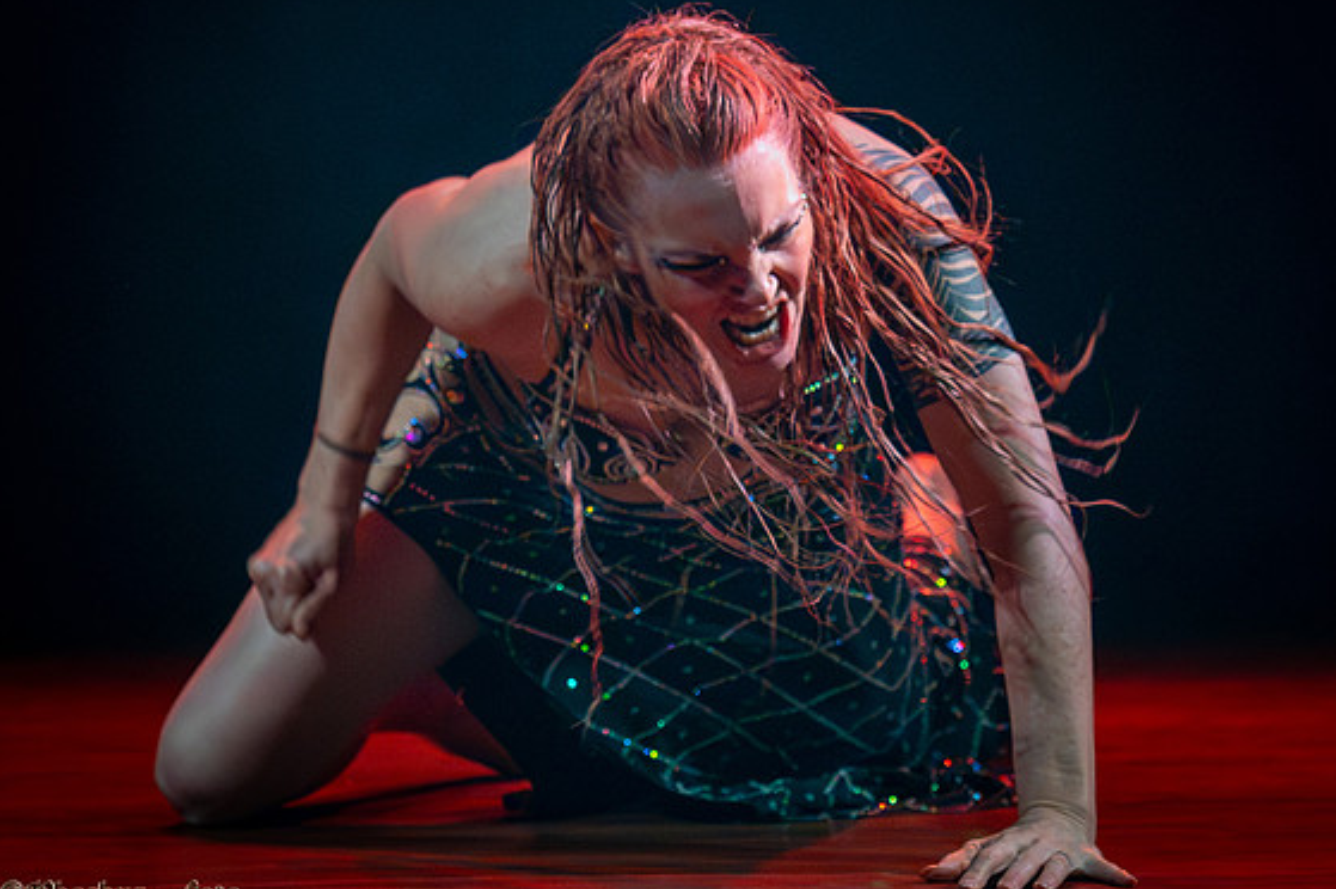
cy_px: 299
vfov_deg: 5.8
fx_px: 8790
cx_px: 737
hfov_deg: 8.7
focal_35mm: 237
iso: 16000
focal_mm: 110
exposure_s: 1/400
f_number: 4
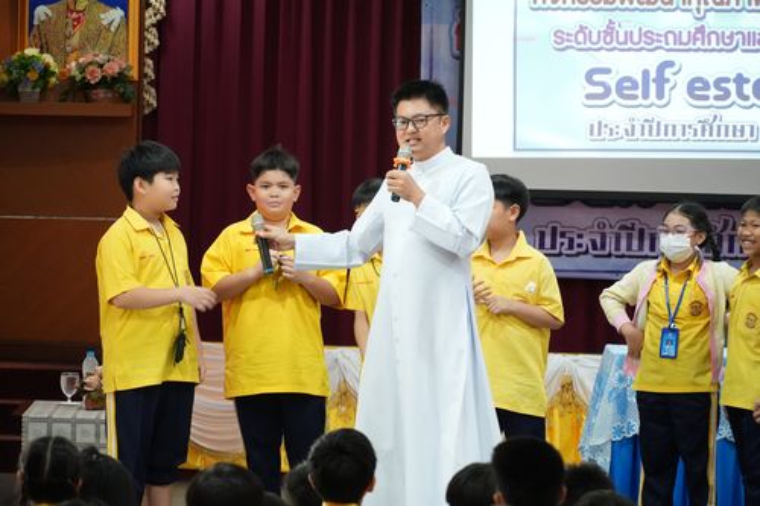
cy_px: 253
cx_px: 380
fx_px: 4273
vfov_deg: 6.8
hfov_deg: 10.2
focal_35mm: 202
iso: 4000
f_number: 5.6
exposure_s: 1/80
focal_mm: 135
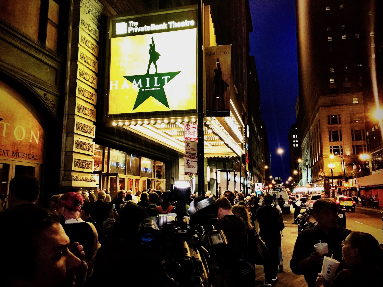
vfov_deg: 48.2
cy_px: 144
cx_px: 192
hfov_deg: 61.7
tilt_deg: +8.2
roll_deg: -0.7
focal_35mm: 29
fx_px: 321
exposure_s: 1/30
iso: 125
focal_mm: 4.15
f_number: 2.2
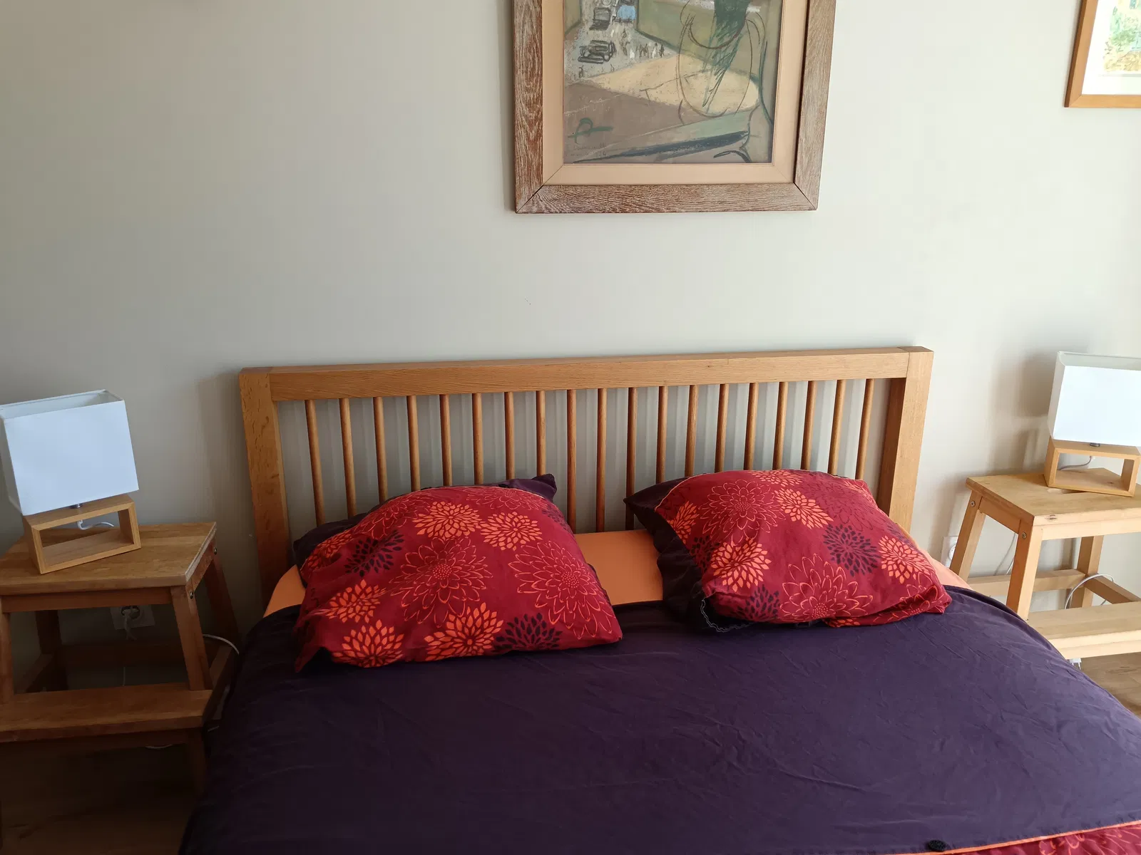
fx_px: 890
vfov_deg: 51.4
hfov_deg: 65.3
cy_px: 428
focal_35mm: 27
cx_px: 570
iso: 267
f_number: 1.9
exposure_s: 1/100
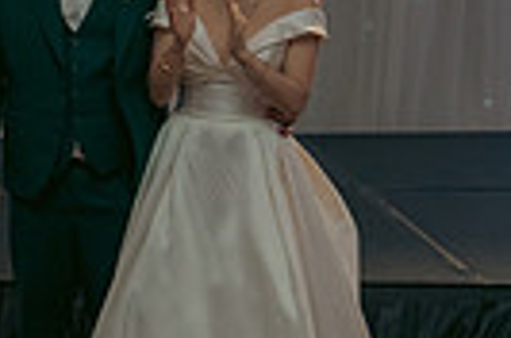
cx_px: -246
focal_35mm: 105
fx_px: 1487
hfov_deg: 17.6
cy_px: 328
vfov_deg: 12.8
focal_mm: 24
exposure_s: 1/160
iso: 2500
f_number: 3.5
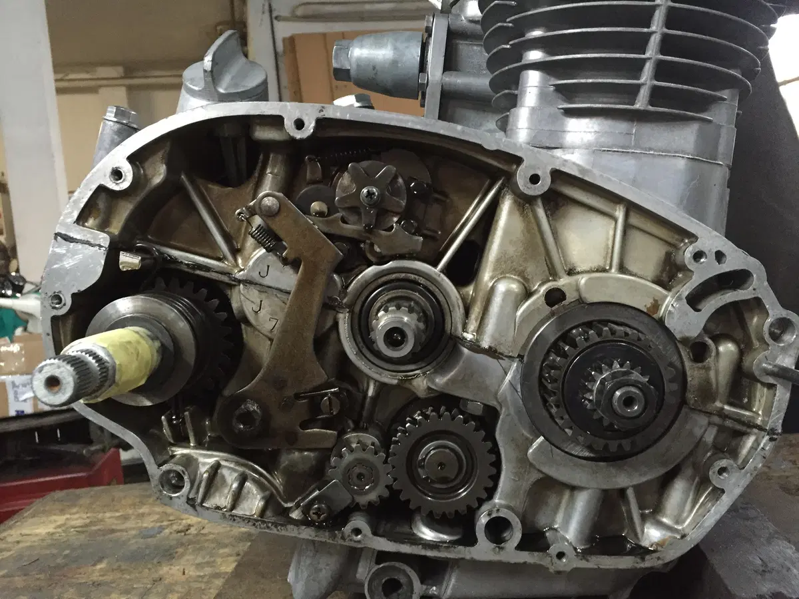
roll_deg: +5.7
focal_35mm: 29
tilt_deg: -3.7
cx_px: 400
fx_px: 669
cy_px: 300
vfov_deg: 48.2
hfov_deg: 61.7
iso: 320
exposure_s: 1/17
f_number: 2.2
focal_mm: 4.15
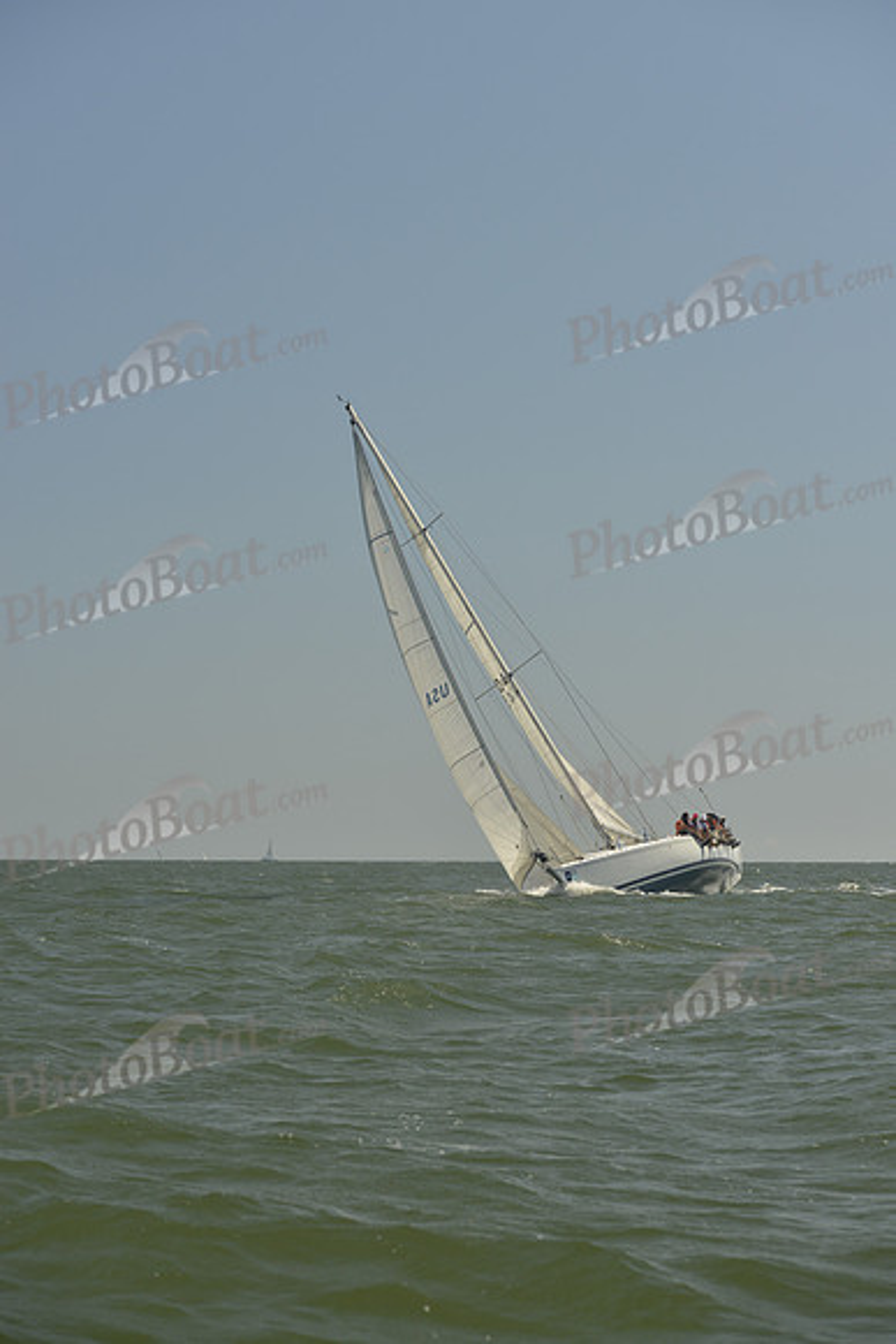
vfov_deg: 28.8
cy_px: 672
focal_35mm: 70
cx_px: 448
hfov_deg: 19.5
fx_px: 2612
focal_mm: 70
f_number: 7.1
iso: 280
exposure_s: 1/1000
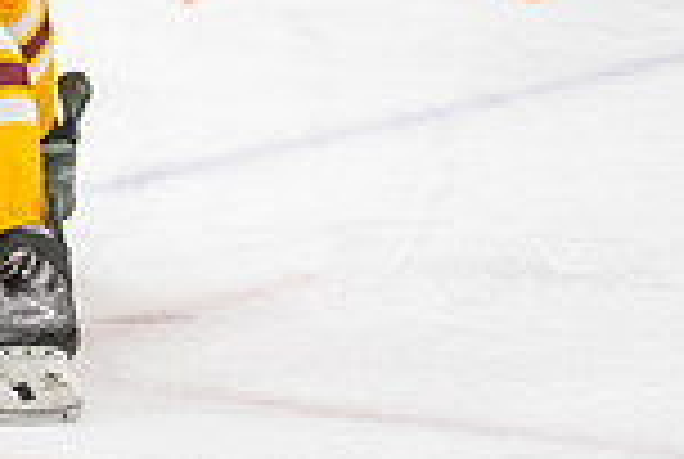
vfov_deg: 4.2
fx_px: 6206
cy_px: -113
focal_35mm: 326
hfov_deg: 6.2
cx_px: -544
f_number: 2.8
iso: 2000
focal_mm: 70
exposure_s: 1/640
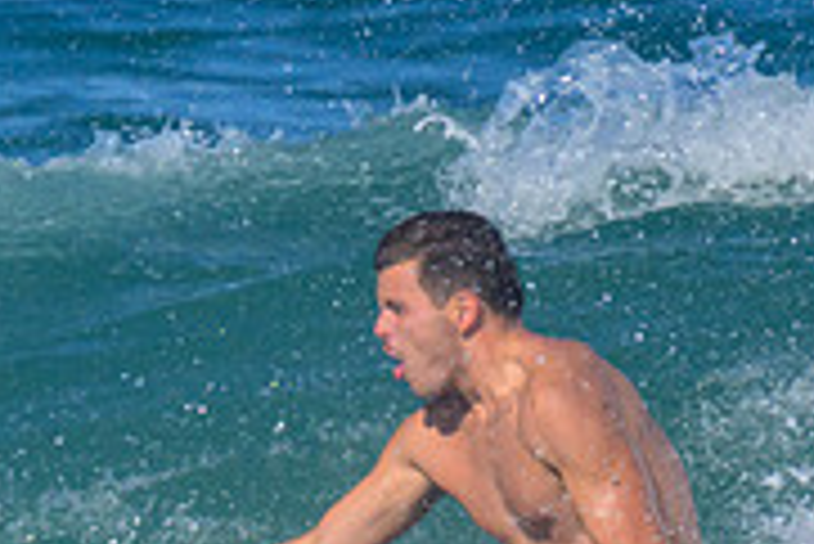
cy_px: 612
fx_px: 55825
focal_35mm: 2467
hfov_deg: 0.8
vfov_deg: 0.6
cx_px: -158
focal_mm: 560
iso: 1250
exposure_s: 1/2000
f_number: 8
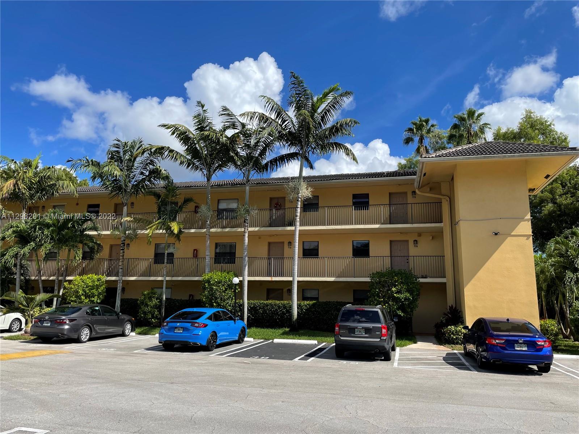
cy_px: 217
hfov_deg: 67.3
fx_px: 435
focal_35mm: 26
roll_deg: -0.7
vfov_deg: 53.1
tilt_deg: +12.1
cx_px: 290
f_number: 1.6
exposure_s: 1/3861
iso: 32
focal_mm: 4.2
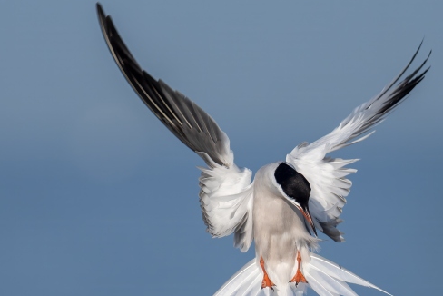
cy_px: 185
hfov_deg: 2.2
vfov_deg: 1.5
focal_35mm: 917
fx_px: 11290
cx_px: 304
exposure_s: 1/4000
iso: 800
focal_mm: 560
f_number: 6.3
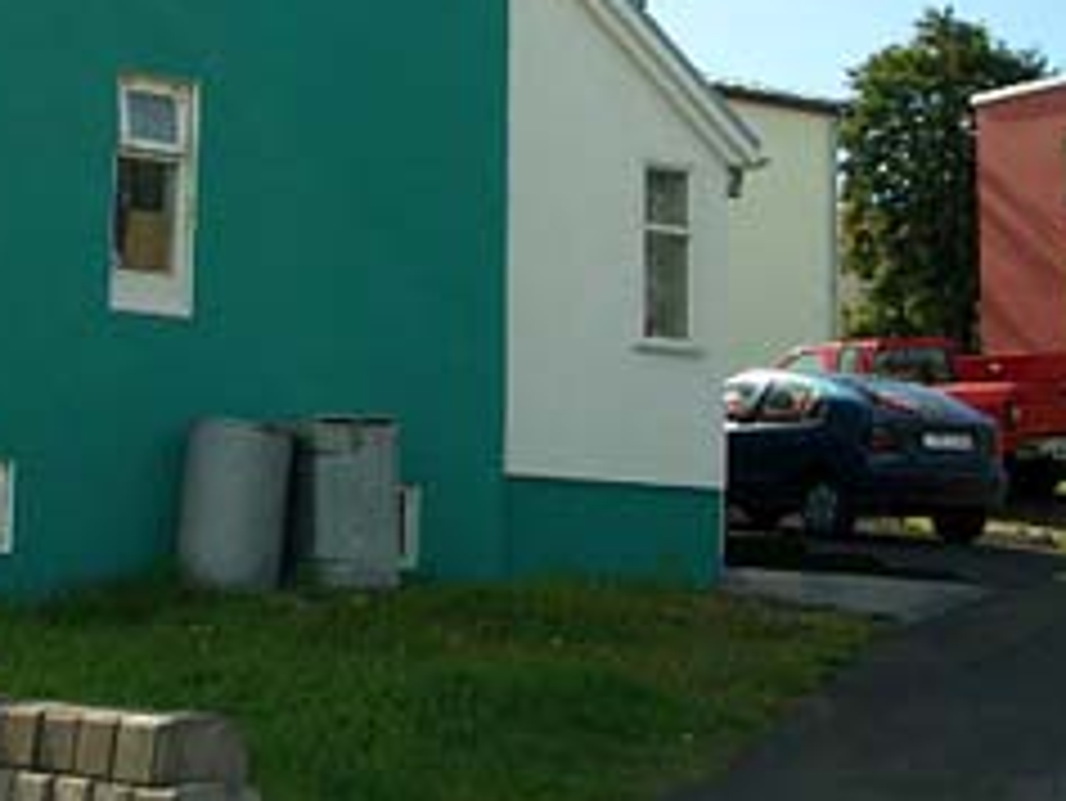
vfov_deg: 18.7
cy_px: 162
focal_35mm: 78
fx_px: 2403
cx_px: 85
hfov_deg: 24.2
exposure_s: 1/800
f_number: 2.8
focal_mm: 6.8
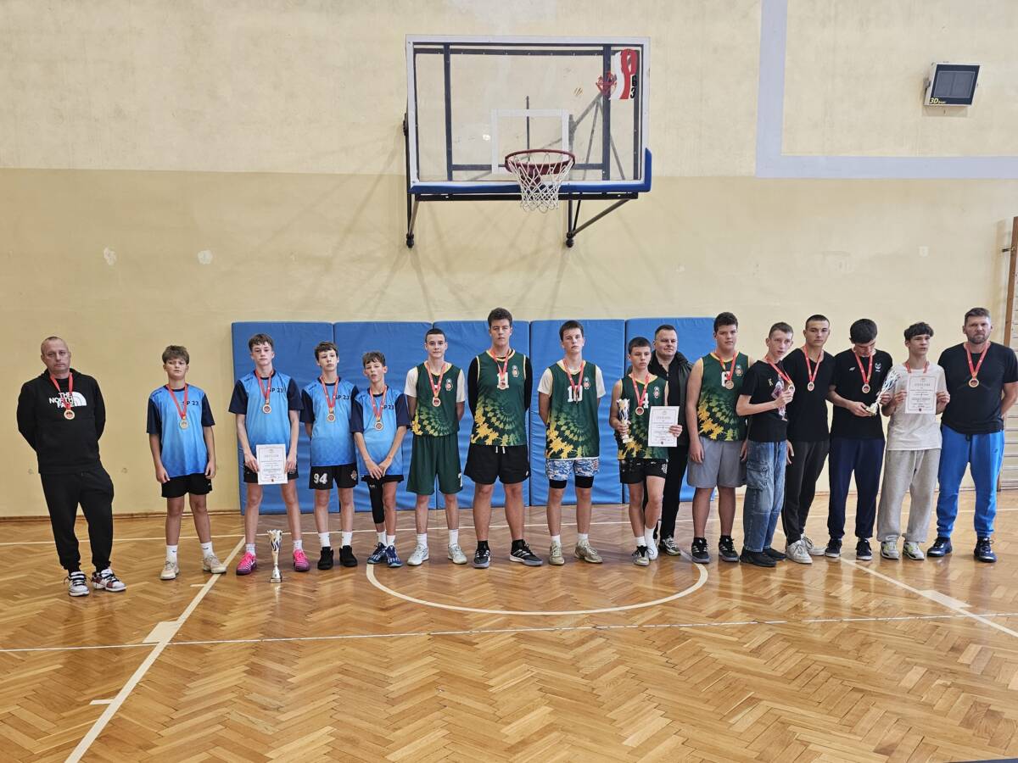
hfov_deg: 73.9
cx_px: 509
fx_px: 676
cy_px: 382
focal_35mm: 23
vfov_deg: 58.9
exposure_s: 1/101
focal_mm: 6.3
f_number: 1.7
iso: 125
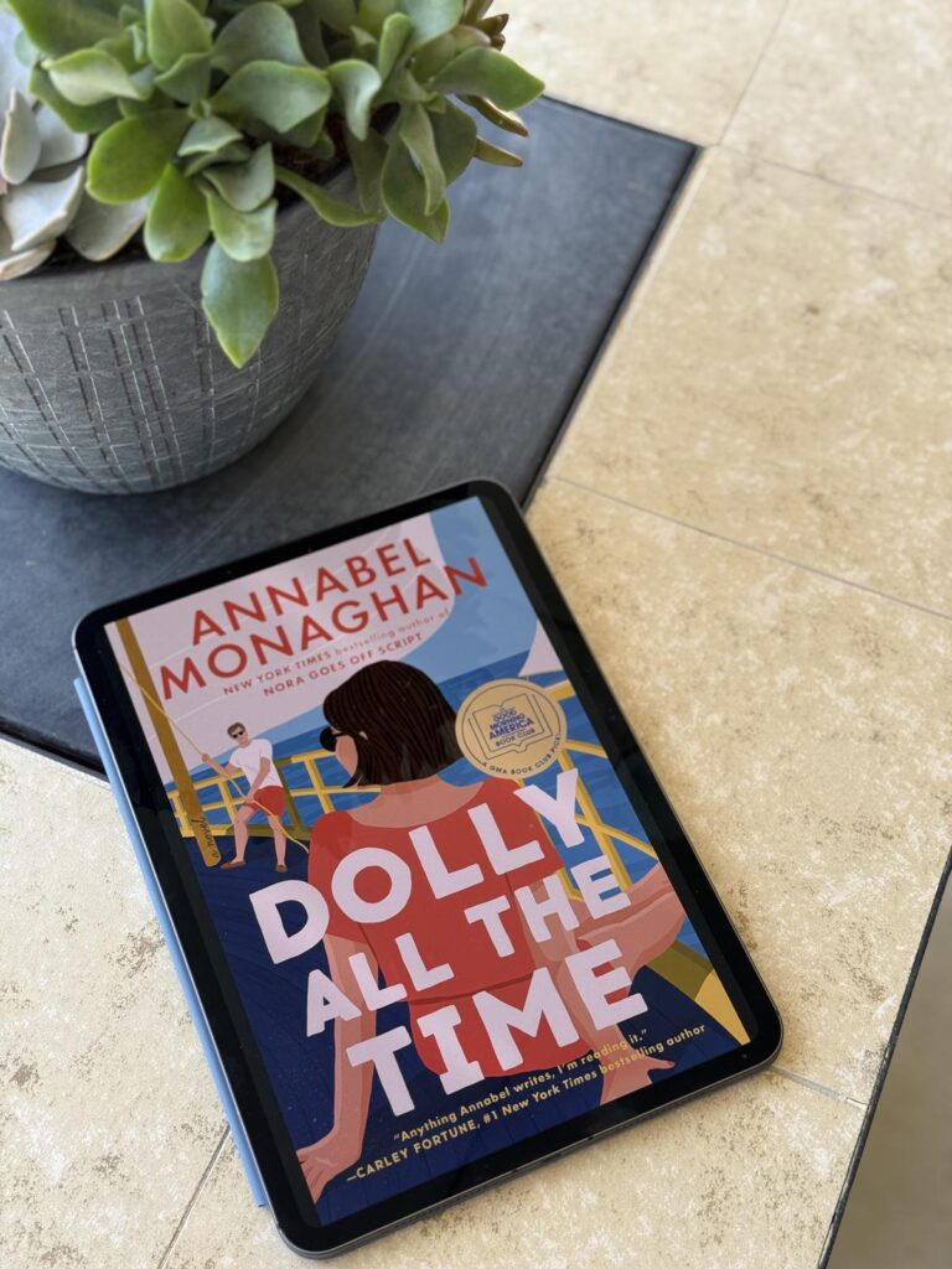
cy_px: 634
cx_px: 476
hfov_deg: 30.3
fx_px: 1760
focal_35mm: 48
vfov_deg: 39.7
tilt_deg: -61.2
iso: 64
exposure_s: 1/566
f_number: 1.78
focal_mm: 6.76
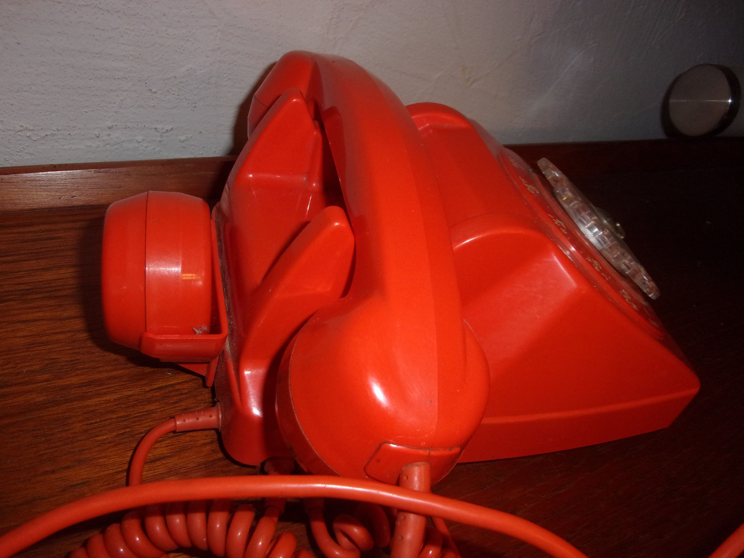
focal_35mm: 28
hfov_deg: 63.4
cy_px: 279
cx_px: 372
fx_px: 602
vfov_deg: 49.7
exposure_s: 1/34
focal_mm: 5.1
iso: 160
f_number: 3.9
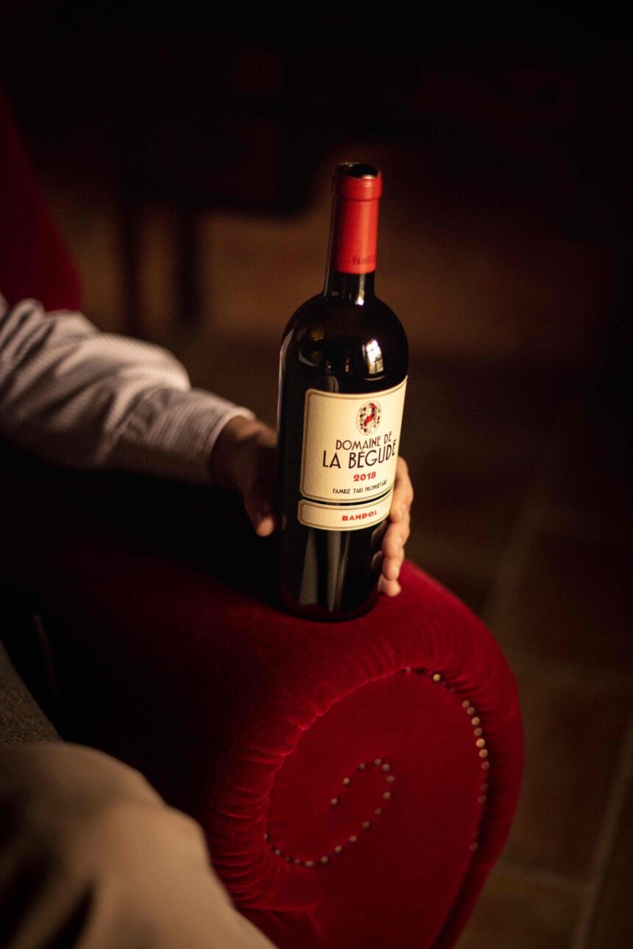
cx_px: 316
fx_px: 1317
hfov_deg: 27.0
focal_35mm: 50
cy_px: 474
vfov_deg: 39.6
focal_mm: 50
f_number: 1.4
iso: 1600
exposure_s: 1/1000
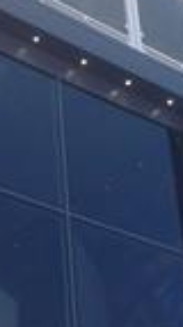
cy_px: 191
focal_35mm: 114
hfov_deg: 10.6
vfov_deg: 18.8
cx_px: 64
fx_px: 988
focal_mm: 4.28
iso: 50
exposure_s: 1/581
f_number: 2.4
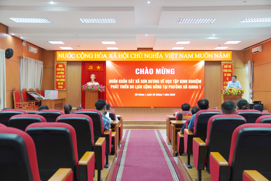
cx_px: 136
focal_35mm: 38
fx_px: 282
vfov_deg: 35.5
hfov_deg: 51.3
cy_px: 90
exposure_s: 1/100
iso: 640
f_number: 2.8
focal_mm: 25
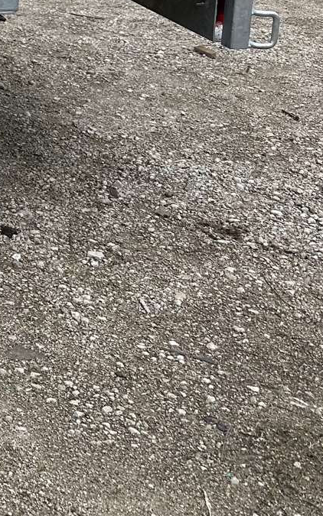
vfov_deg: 25.4
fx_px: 1070
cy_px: -38
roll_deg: -0.4
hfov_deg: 13.5
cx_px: -400
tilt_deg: -13.5
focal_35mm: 76
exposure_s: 1/594
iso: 80
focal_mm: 6.86
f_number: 1.78
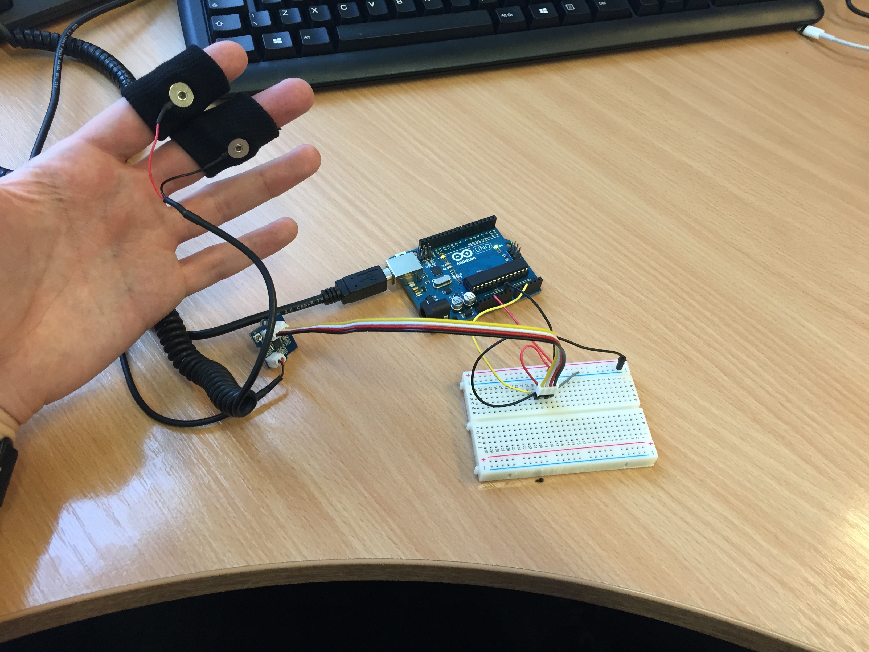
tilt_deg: -54.3
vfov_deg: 48.2
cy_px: 326
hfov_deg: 61.7
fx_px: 728
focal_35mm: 29
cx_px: 434
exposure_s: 1/30
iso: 100
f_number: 2.2
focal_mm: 4.15
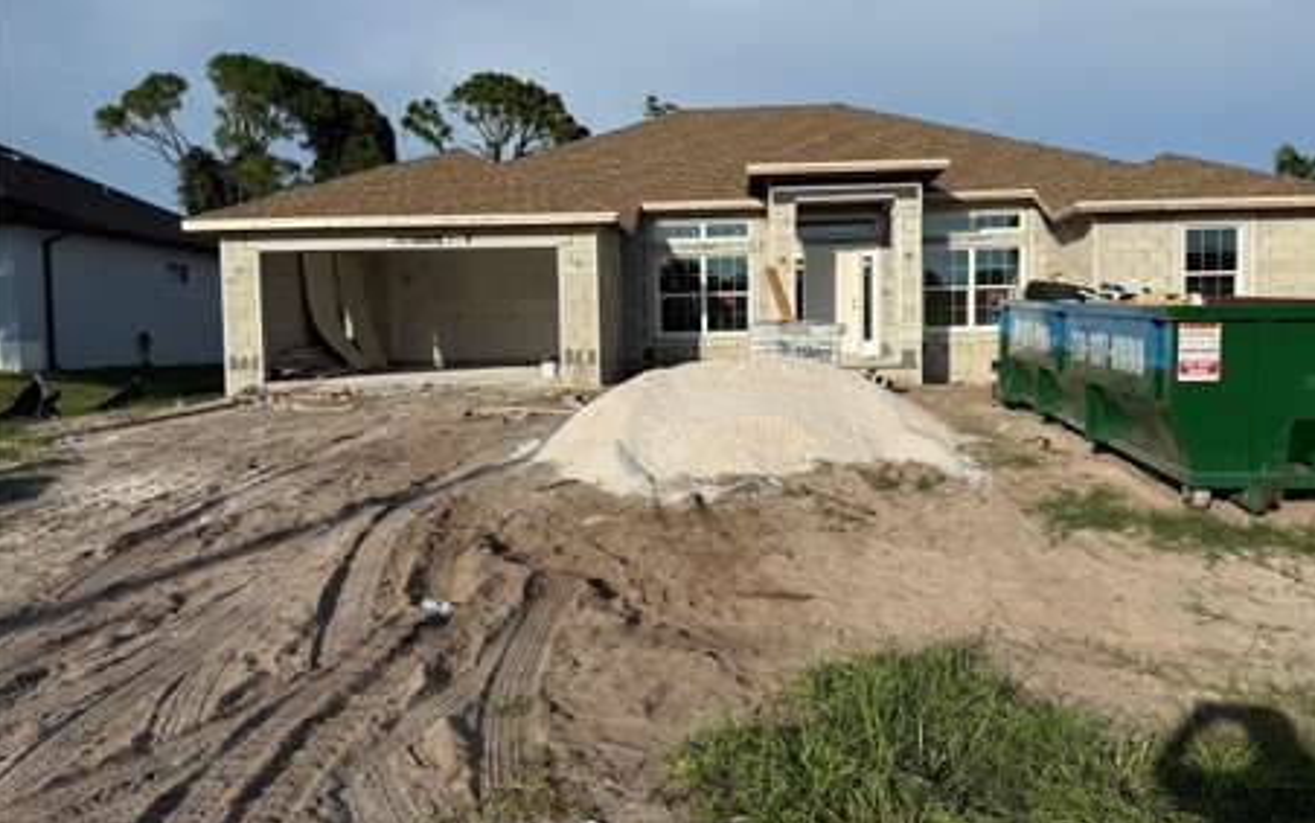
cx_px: 690
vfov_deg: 46.0
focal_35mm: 27
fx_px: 968
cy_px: 381
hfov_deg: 68.3
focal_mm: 6.76
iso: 80
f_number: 1.78
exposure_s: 1/8130
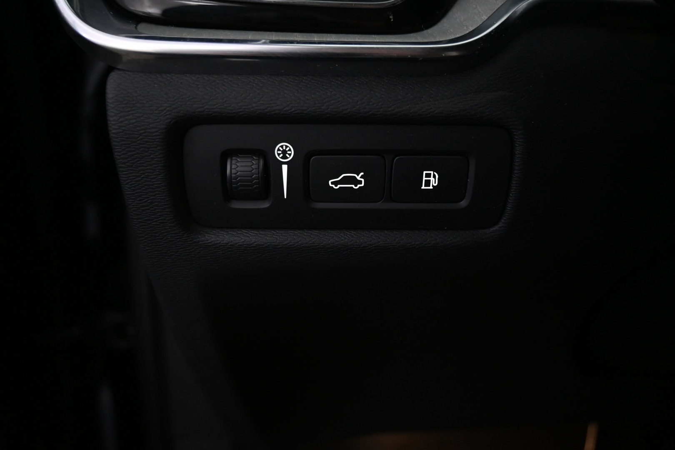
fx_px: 548
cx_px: 338
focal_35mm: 29
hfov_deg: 63.2
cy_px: 225
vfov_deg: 44.6
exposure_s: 1/30
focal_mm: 19.5
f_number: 3.8
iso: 2200
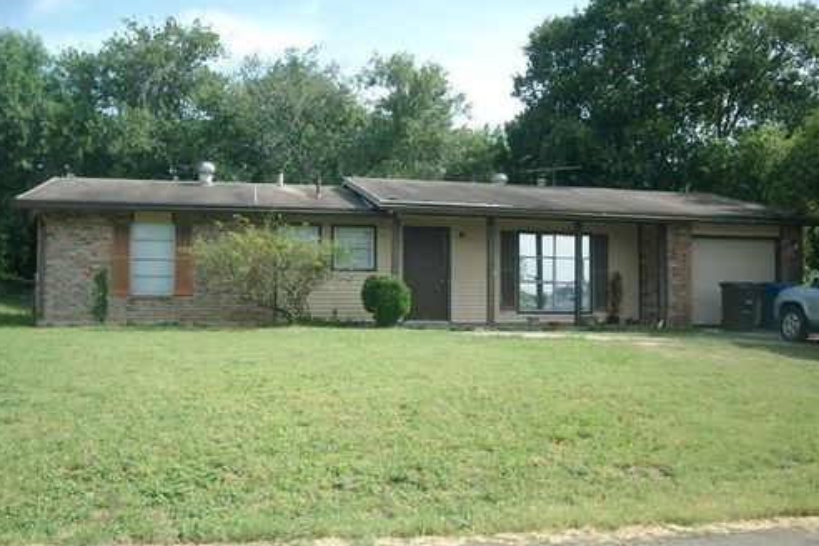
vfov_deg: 35.9
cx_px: 410
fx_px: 842
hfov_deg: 51.9
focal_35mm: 37
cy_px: 299
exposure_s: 1/132
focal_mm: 5.8
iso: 80
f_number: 7.2
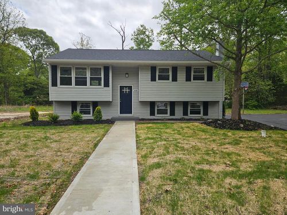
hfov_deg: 73.9
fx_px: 191
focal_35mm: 23
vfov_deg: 58.9
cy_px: 108
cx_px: 144
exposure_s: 1/2384
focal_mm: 5.4
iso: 25
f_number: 1.8
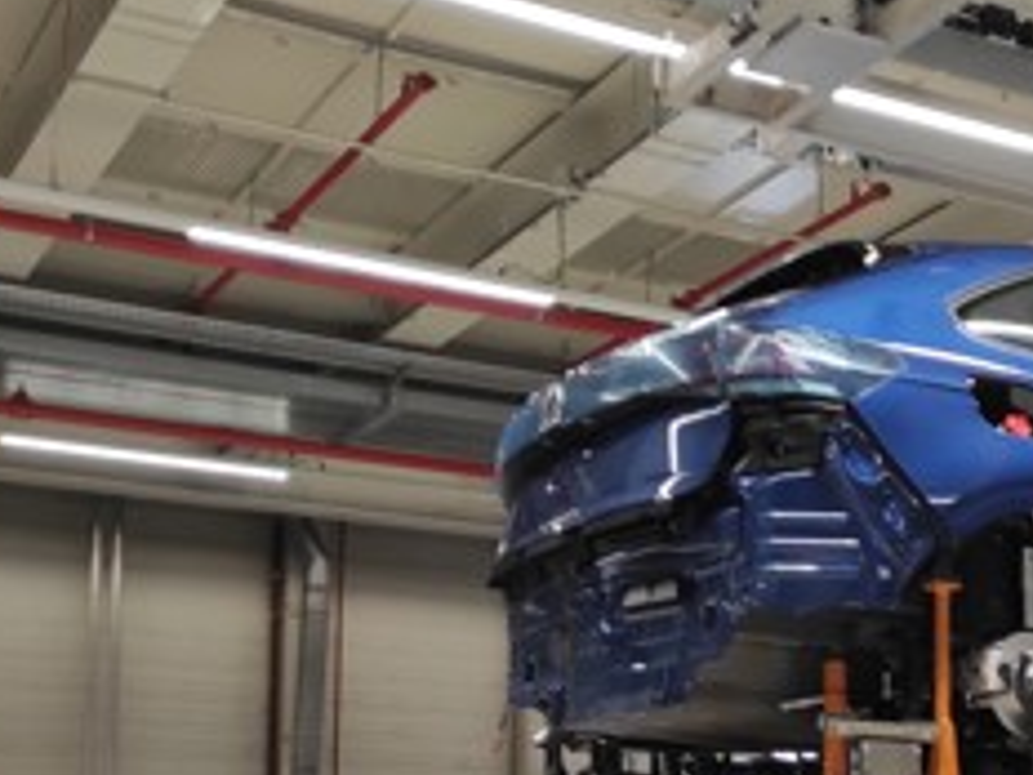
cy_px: 797
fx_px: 2089
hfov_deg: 27.0
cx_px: 882
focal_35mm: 70
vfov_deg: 20.3
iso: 106
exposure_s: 1/50
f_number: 1.89
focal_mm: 5.43
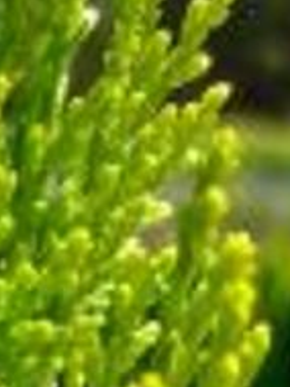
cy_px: 507
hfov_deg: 8.0
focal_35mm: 161
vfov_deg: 11.9
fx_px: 1796
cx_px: -551
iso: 40
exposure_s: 1/706
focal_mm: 5.23
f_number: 1.8
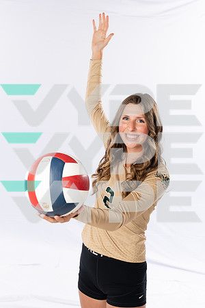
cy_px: 154
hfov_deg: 26.0
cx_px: 102
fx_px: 444
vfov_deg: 38.2
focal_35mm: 52
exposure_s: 1/250
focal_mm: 52
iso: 160
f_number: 6.3
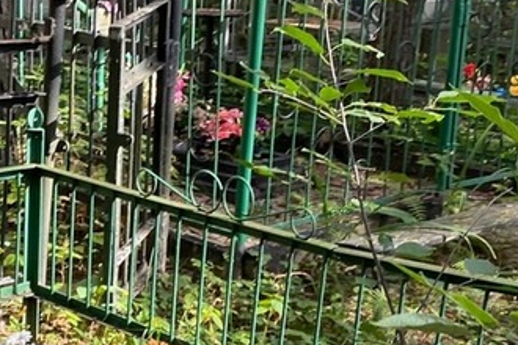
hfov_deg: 23.6
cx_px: 55
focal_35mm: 84
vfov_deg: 15.8
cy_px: 381
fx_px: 1209
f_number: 1.8
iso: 50
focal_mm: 4.25
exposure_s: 1/122
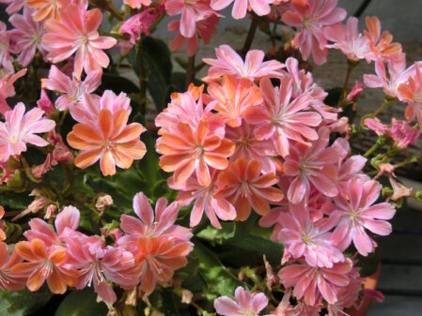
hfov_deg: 32.2
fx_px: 732
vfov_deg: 24.4
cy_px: 158
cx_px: 211
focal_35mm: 60
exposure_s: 1/500
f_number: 5
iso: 80
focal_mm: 10.7
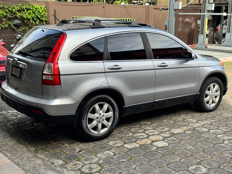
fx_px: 322
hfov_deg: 39.7
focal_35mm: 48
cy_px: 87
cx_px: 116
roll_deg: +0.1
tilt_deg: -11.8
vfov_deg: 30.3
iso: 64
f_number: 1.78
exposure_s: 1/454
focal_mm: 6.76
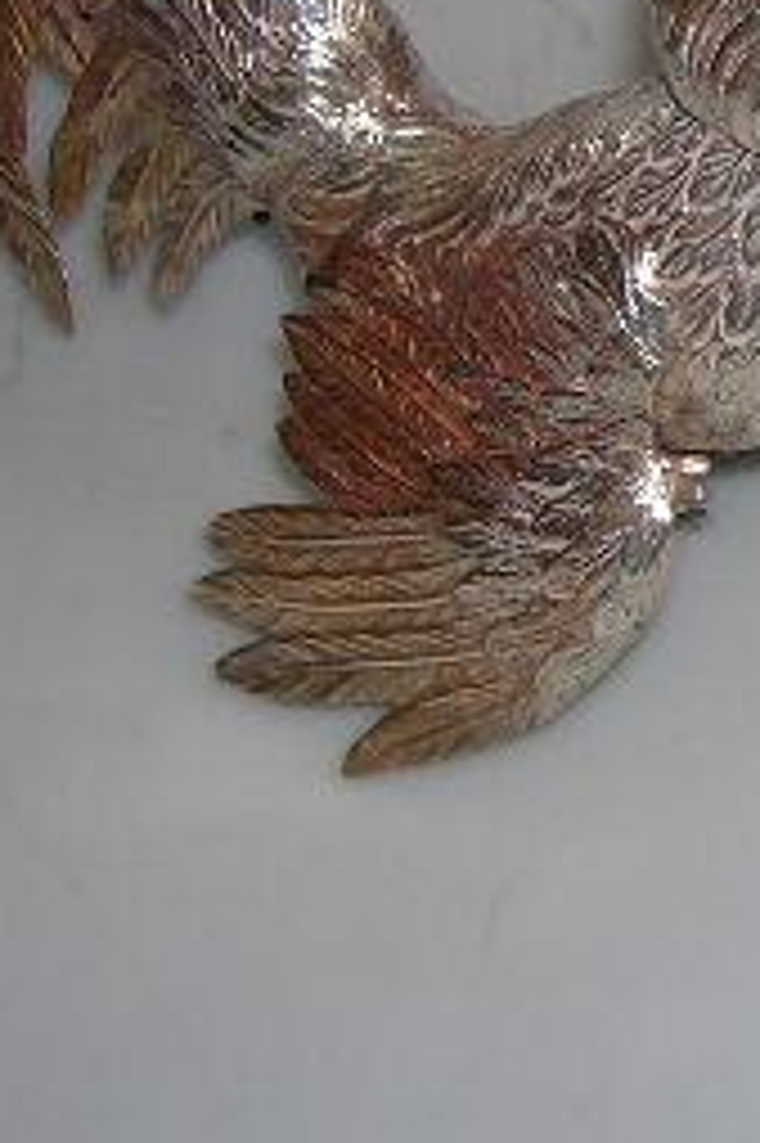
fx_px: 3488
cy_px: 220
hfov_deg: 11.8
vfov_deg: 18.4
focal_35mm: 110
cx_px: 1174
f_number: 3.1
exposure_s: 1/60.1
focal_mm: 7
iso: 50
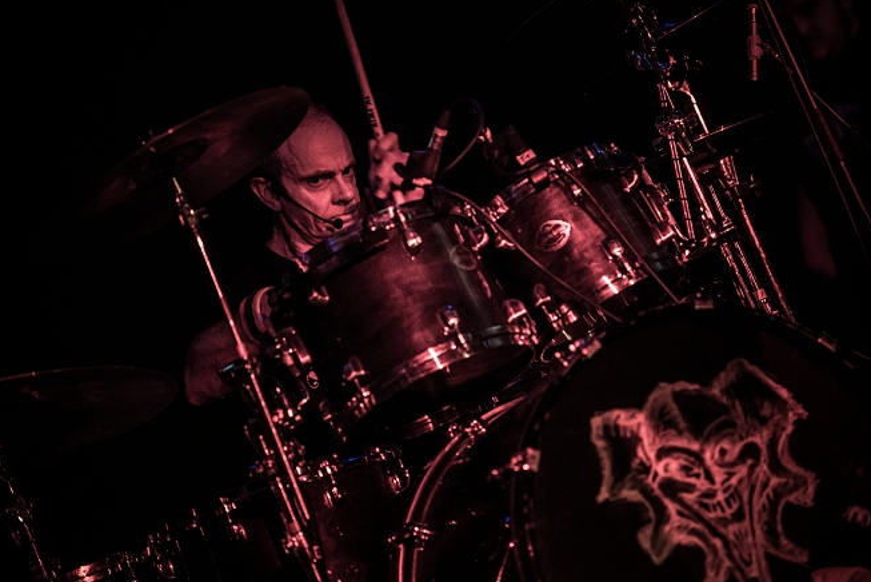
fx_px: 3098
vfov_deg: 10.7
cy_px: 274
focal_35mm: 128
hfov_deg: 16.0
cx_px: 467
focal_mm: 116
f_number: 2.8
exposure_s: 1/100
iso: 3200
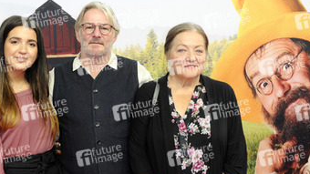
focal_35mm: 61
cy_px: 87
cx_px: 111
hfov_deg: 34.1
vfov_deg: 19.7
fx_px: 501
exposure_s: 1/160
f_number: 6.3
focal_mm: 44
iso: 1600
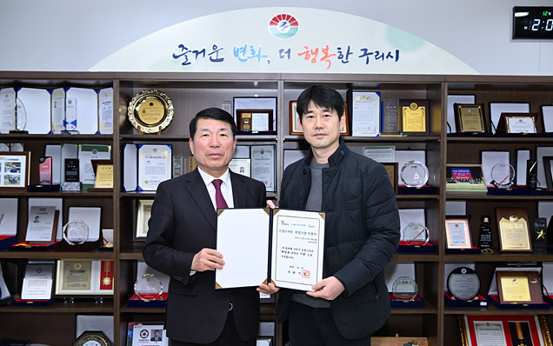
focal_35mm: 41
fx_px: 618
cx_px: 277
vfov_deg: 31.3
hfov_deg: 48.2
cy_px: 179
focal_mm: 40
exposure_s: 1/125
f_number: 5.6
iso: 800
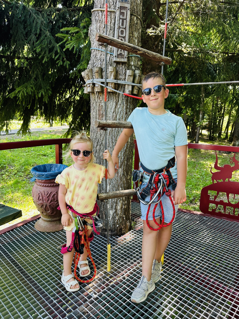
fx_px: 221
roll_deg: -2.8
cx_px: 120
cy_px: 160
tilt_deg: -10.5
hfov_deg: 56.8
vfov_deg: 71.6
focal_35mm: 24
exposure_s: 1/121
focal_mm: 6.86
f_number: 1.78
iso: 80
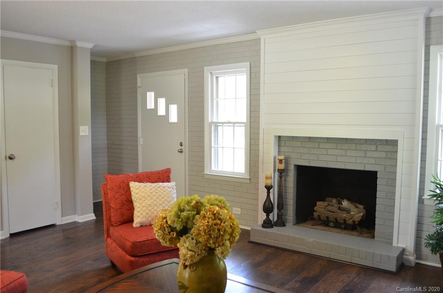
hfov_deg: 62.1
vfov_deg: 43.4
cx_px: 222
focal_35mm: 30
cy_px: 146
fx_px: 368
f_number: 3.8
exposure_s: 1/50
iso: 800
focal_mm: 20
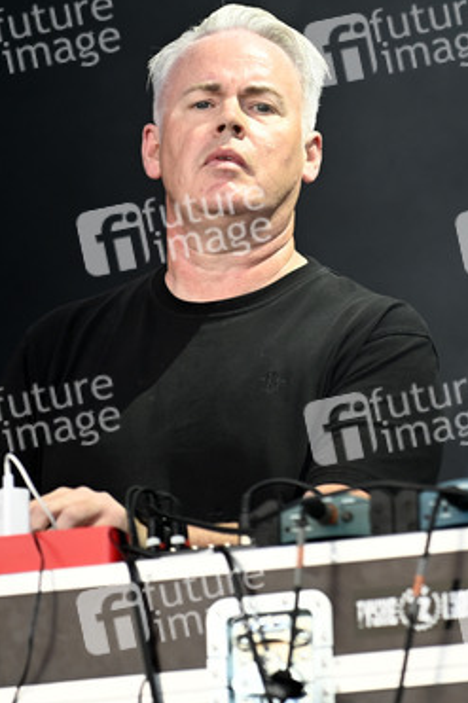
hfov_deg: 7.1
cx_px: 229
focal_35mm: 194
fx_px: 3786
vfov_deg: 10.6
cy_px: 326
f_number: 2.8
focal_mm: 180
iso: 320
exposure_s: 1/400
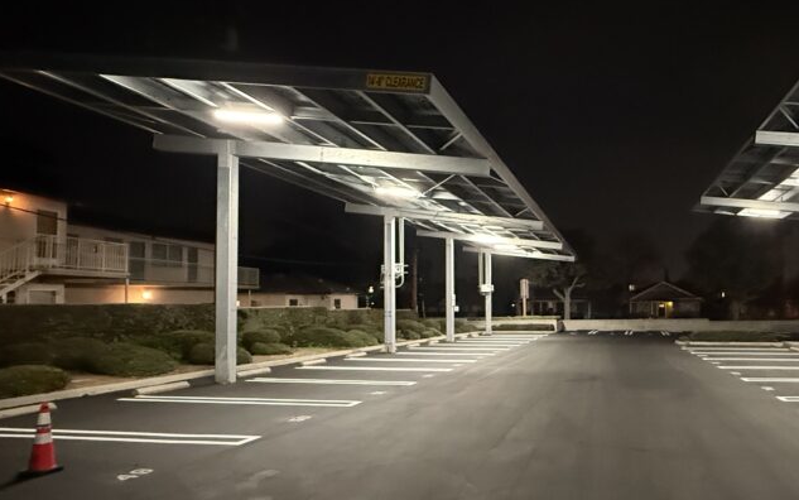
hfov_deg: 71.6
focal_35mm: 24
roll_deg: +1.0
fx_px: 523
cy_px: 278
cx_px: 558
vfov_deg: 51.0
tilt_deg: +3.3
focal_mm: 2.22
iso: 1250
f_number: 2.2
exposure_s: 1/30
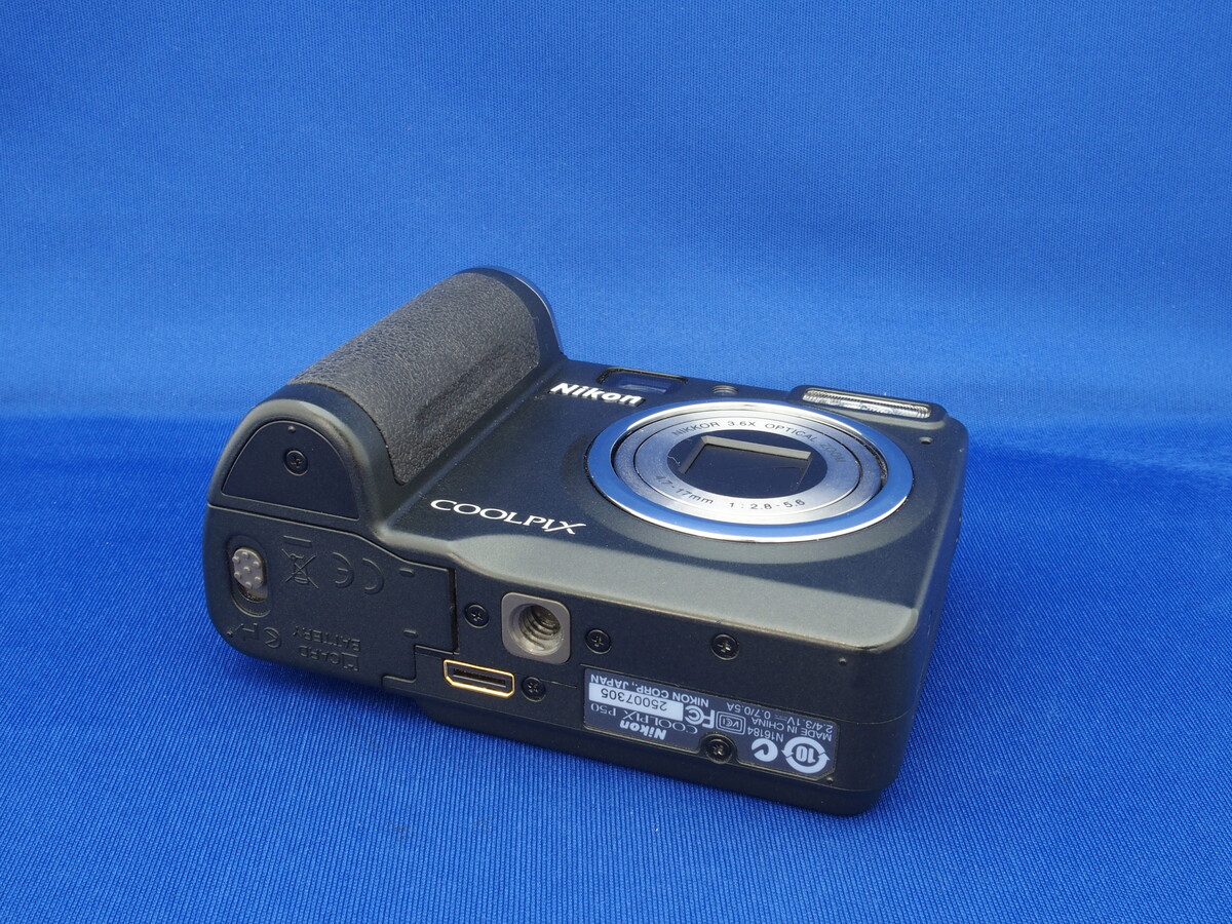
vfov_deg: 37.7
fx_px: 1352
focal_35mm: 38
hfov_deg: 49.0
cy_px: 462
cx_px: 616
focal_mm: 8.1
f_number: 8
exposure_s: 2
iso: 100
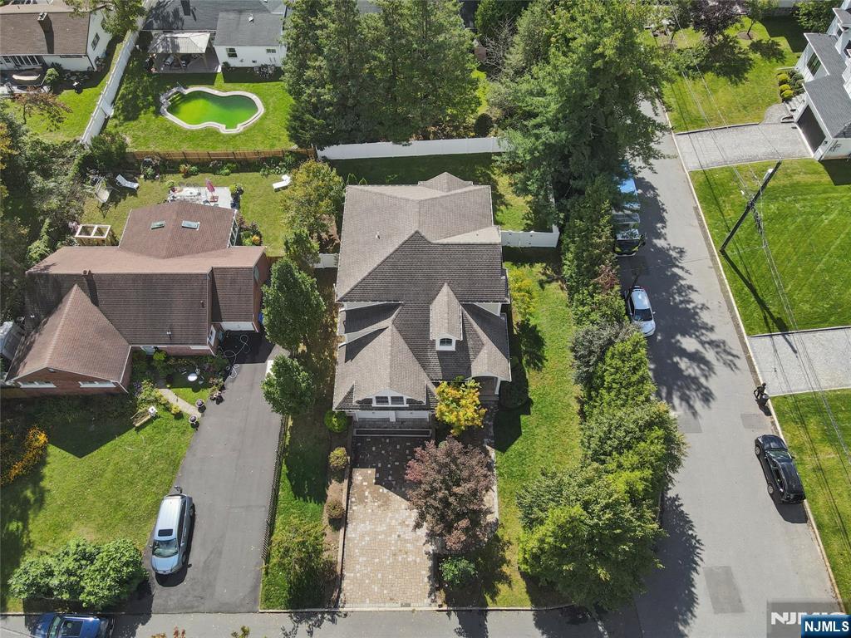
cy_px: 319
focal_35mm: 24
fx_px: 590
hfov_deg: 71.6
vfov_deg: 56.8
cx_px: 426
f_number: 2.8
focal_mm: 4.5
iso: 100
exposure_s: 1/500
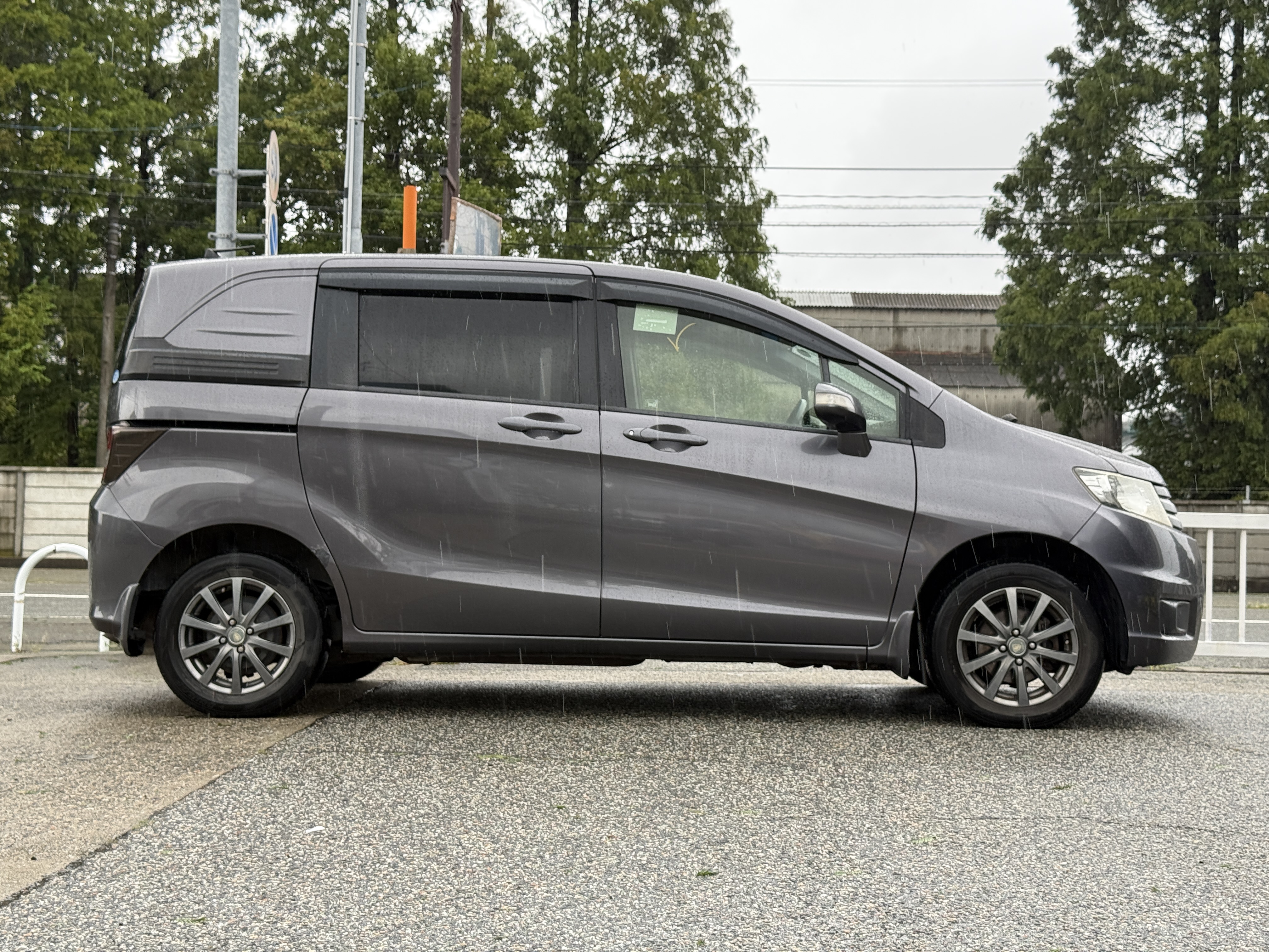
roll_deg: -1.5
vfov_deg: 30.3
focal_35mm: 48
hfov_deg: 39.7
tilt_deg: +1.3
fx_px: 1760
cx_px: 634
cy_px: 476
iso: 64
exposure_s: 1/229
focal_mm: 6.76
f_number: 1.78
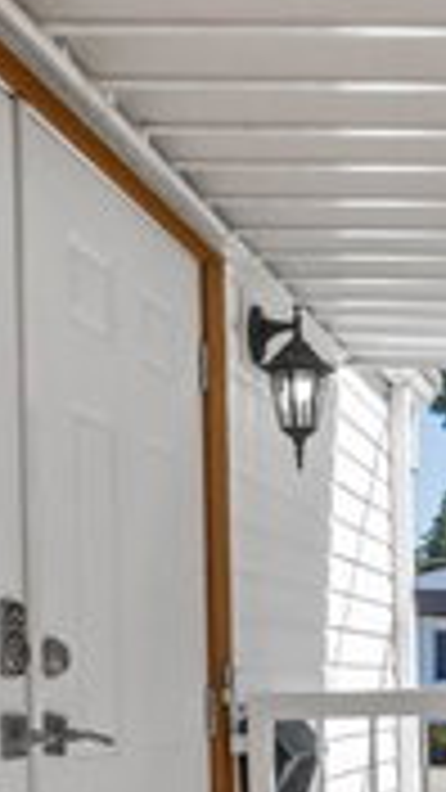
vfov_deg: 31.9
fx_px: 1354
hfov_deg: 17.2
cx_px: 640
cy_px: 623
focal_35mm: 64
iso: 250
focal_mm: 9
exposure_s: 1/200
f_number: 9
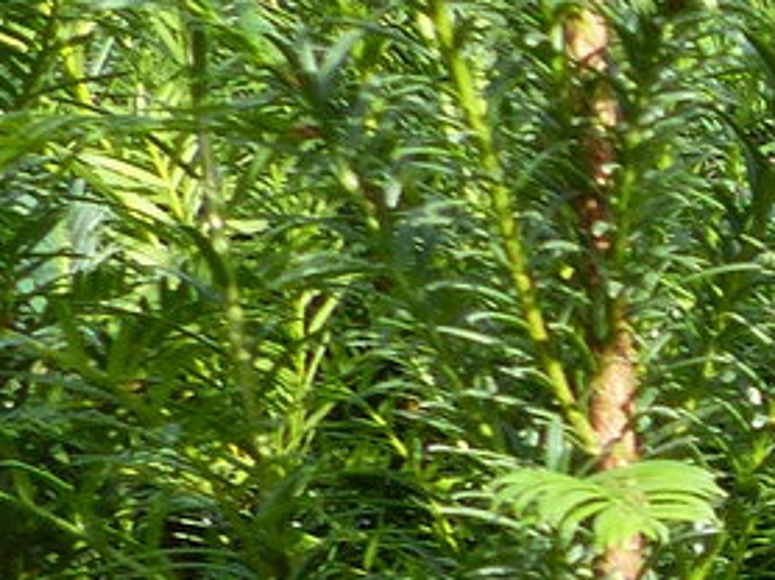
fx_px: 3221
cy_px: 798
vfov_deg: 10.0
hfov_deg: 10.7
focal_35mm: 144
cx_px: 2133
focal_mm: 4.5
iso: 100
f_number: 4
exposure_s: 1/200
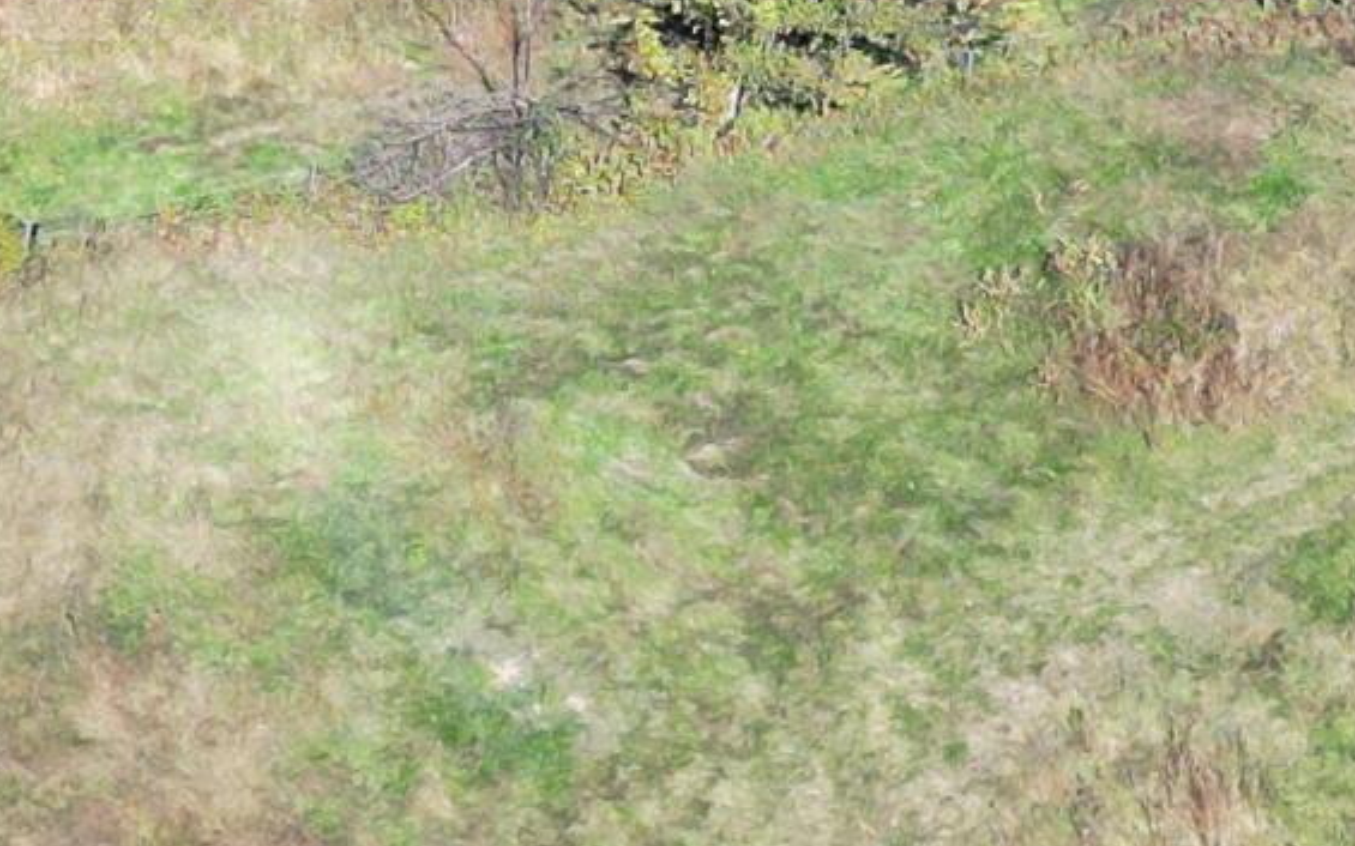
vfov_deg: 9.3
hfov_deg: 15.4
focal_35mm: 135
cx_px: 357
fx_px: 4985
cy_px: -599
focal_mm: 6.72
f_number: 1.7
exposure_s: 1/1250
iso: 100
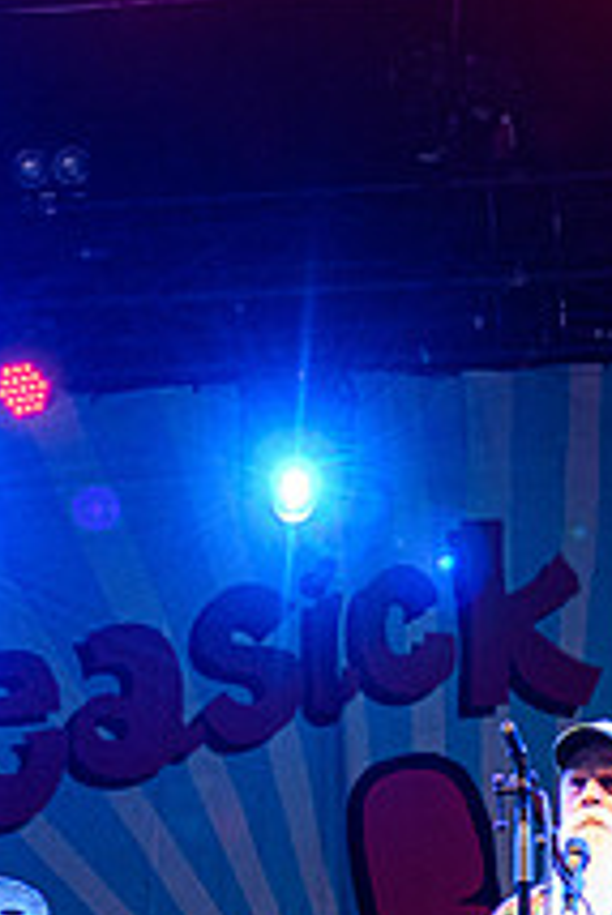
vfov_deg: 17.5
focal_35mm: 117
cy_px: 539
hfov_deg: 11.7
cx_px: 354
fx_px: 2978
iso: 1000
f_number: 2.8
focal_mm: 35
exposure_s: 1/400
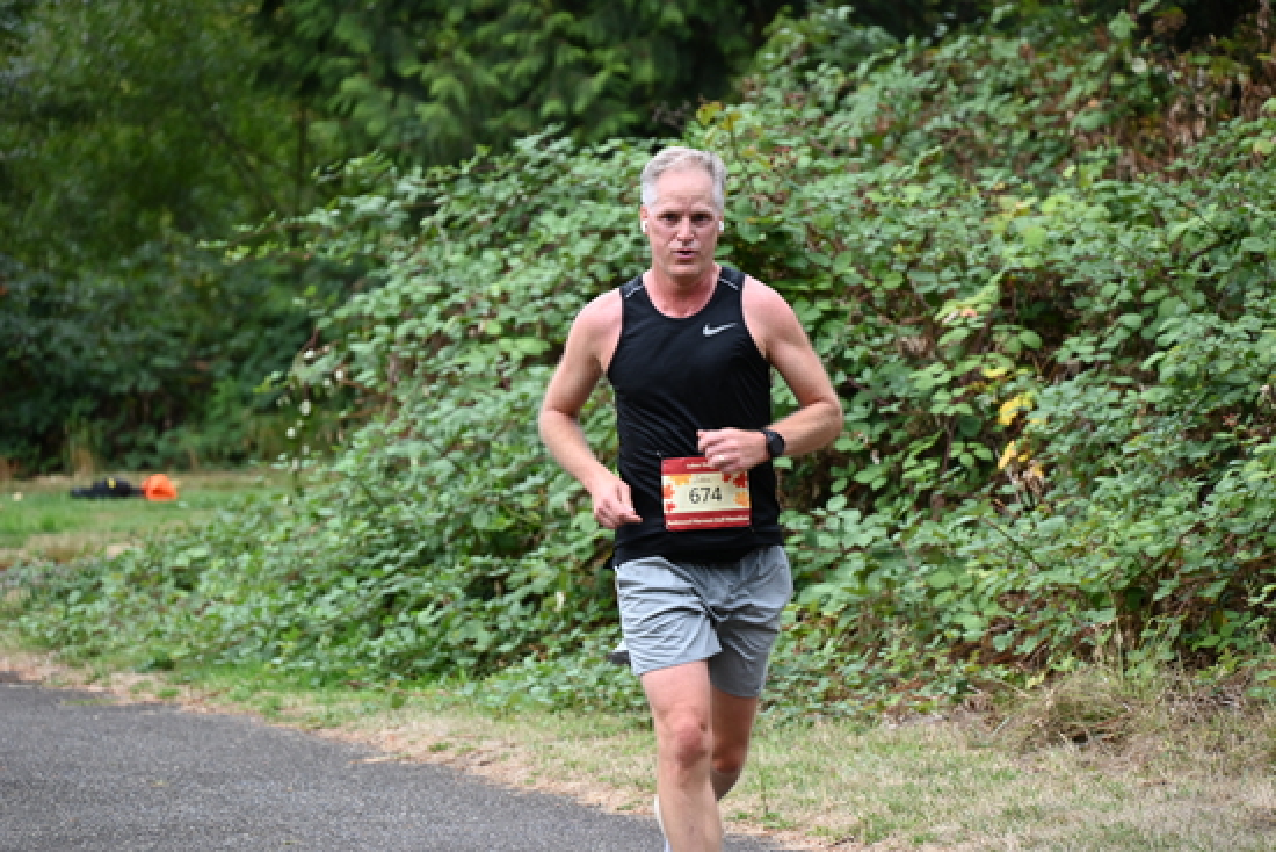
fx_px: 7090
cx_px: 638
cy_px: 426
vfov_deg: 6.9
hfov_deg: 10.3
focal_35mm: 200
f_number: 6.3
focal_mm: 200
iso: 640
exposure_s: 1/250
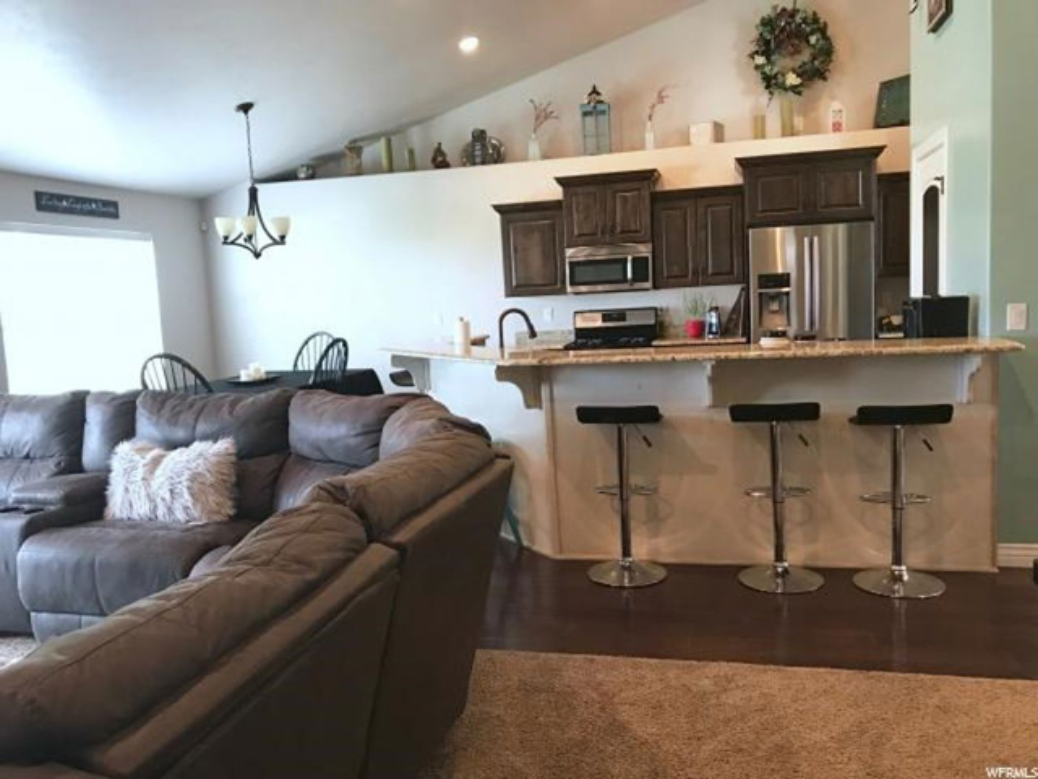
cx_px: 519
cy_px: 390
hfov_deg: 63.4
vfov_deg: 49.7
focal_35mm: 28
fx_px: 840
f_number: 1.8
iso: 50
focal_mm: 3.99
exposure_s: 1/15
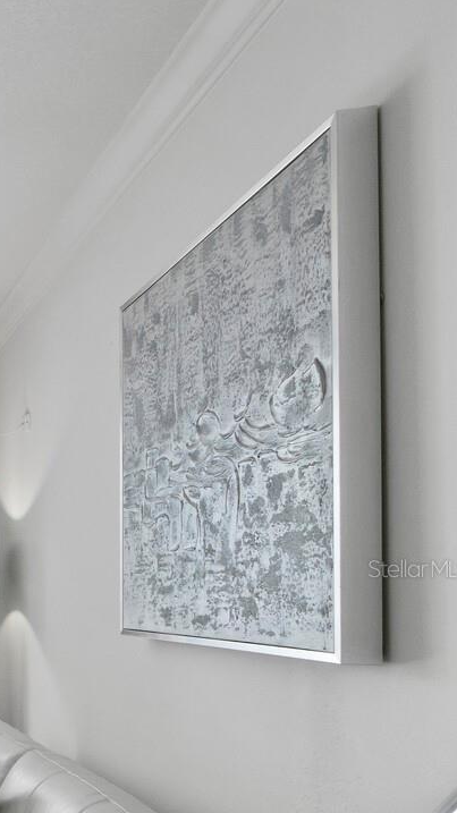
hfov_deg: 20.0
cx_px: -431
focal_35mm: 34
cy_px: 568
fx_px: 733
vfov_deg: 56.3
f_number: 11
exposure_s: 1/13
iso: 400
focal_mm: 7
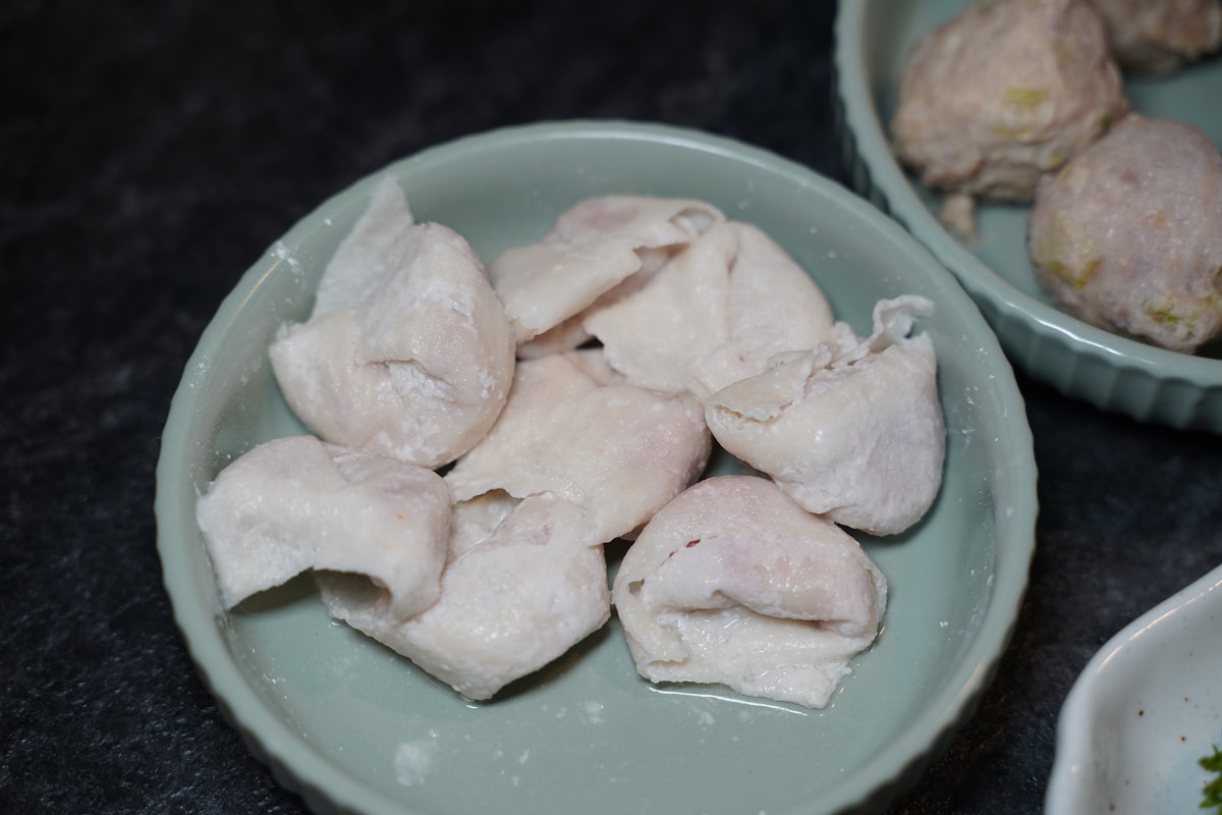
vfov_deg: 18.2
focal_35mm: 75
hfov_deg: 27.0
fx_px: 2546
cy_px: 408
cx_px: 611
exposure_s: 1/80
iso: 200
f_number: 4
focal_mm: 75
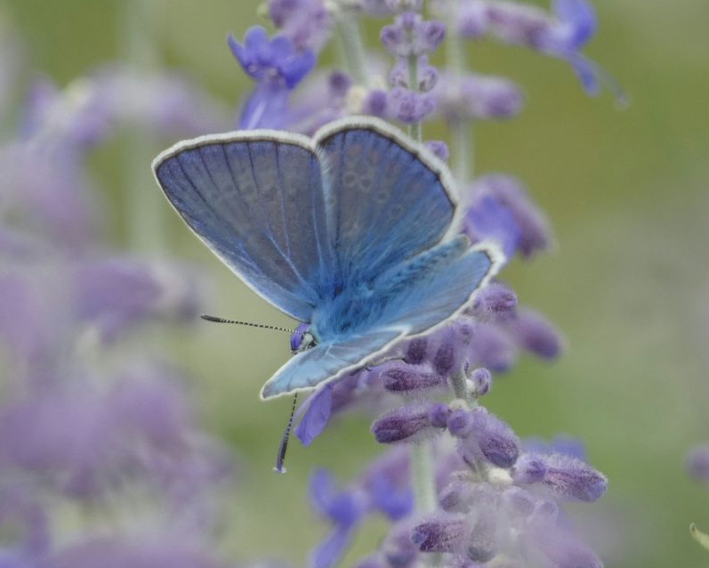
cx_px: 359
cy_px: 284
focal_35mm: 538
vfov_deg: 2.9
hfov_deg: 3.6
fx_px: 11292
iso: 80
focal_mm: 92.3
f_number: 5.6
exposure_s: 1/100
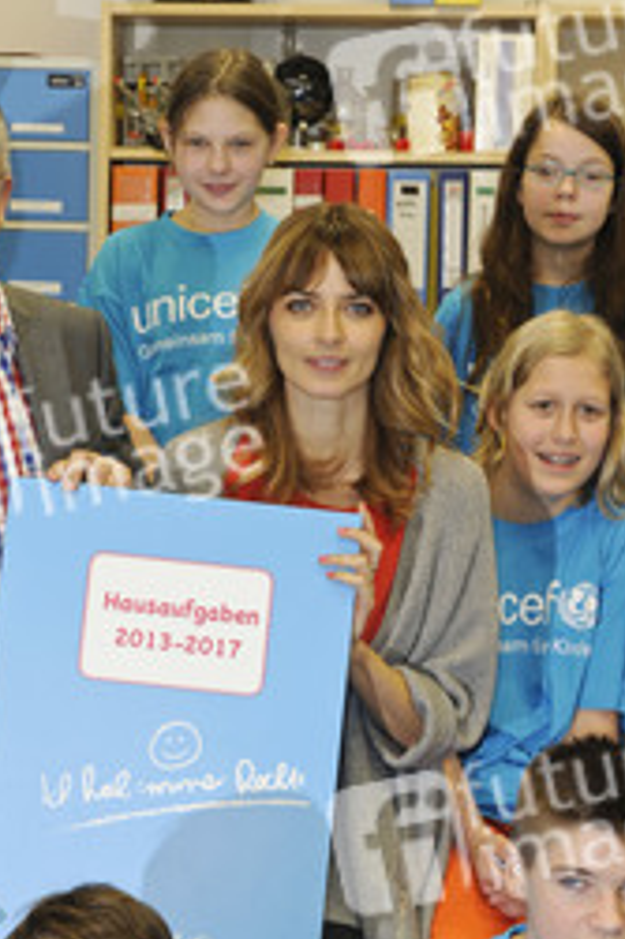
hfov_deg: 13.8
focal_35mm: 99
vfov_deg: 20.5
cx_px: 182
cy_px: 640
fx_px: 2581
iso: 1000
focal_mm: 62
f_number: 5.6
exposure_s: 1/80
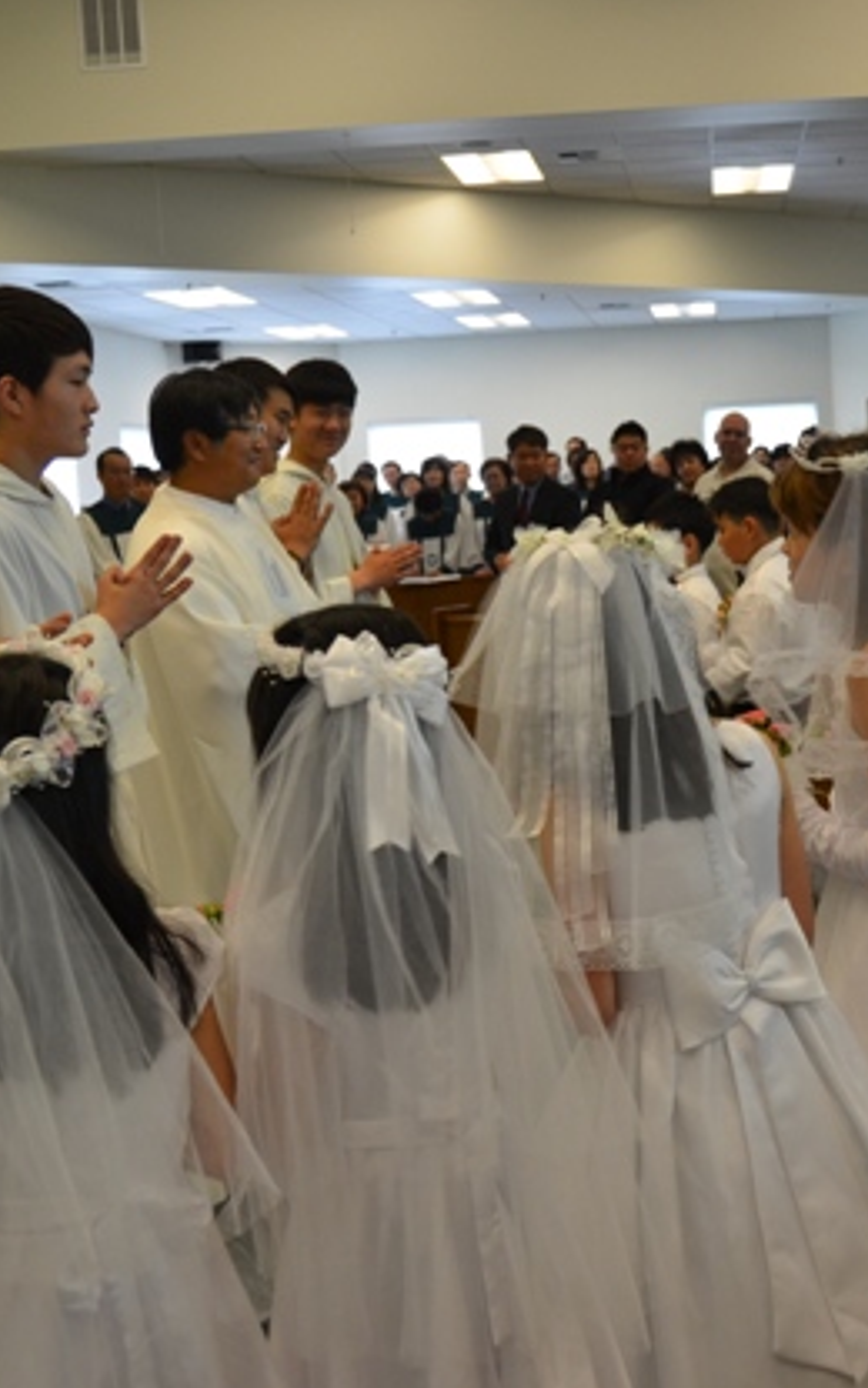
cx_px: 671
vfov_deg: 42.6
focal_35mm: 47
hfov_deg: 27.0
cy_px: 691
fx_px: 1779
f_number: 4
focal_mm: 20
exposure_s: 1/60
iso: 640
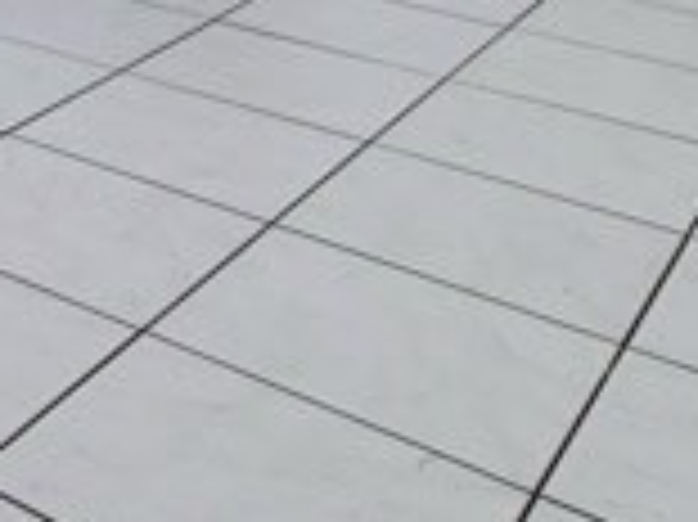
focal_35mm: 67
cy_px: -310
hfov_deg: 21.5
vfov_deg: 18.7
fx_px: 1350
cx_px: -482
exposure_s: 1/60.2
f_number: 2.2
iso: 100
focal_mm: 2.2
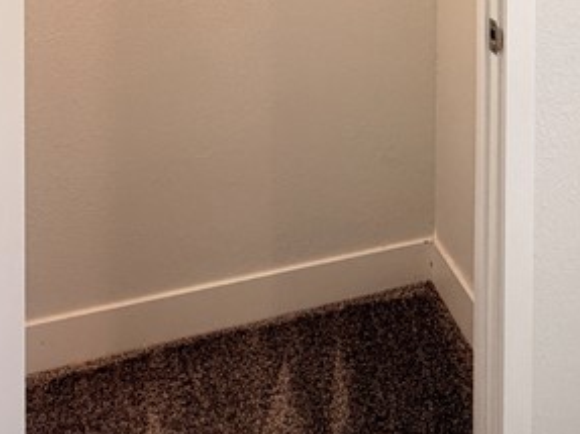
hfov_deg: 36.8
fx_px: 837
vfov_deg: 23.8
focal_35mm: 50
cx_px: 471
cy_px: -198
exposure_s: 1/120
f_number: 2.2
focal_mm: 2.22
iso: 320
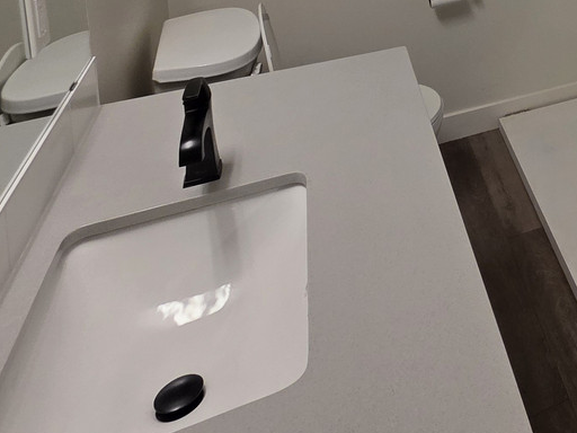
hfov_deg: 37.5
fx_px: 650
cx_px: 675
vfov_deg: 27.8
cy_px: -182
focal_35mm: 39
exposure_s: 1/120
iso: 160
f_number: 1.9
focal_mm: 2.2
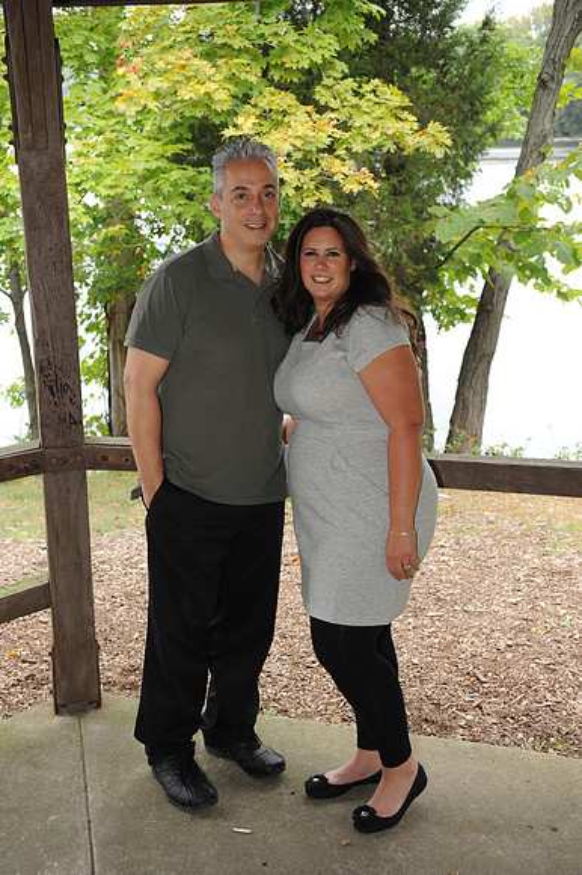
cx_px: 291
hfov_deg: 28.0
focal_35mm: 48
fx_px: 1165
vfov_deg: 41.1
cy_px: 438
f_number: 5.6
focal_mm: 48
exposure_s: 1/160
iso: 500
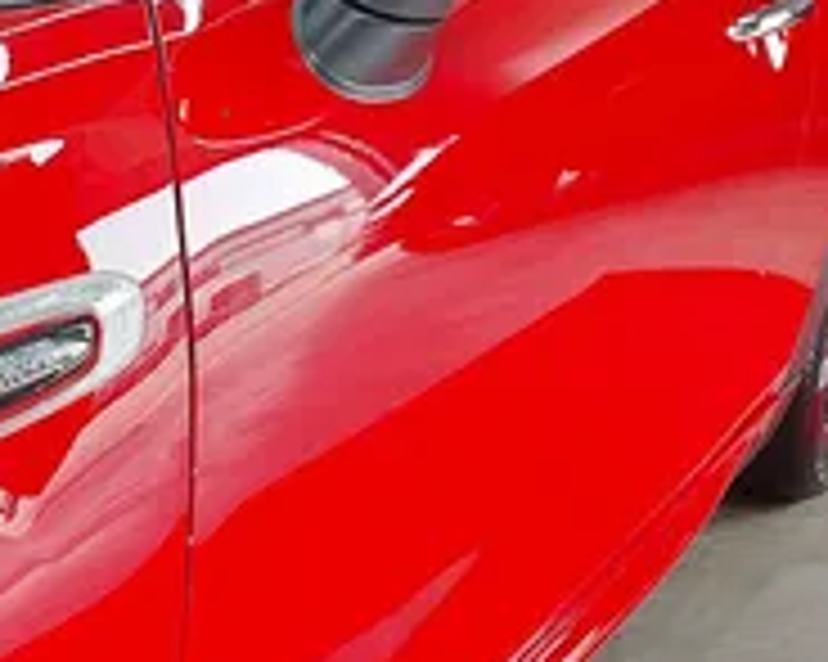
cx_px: 32
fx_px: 1494
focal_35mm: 61
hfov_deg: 29.3
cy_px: 477
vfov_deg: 24.7
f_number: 1.8
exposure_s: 1/50
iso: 64
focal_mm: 5.23
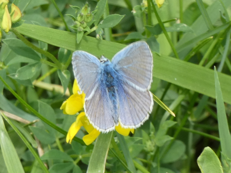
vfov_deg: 4.1
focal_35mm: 362
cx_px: 116
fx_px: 2416
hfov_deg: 5.5
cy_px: 86
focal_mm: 64.9
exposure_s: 1/80
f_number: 5.6
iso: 125
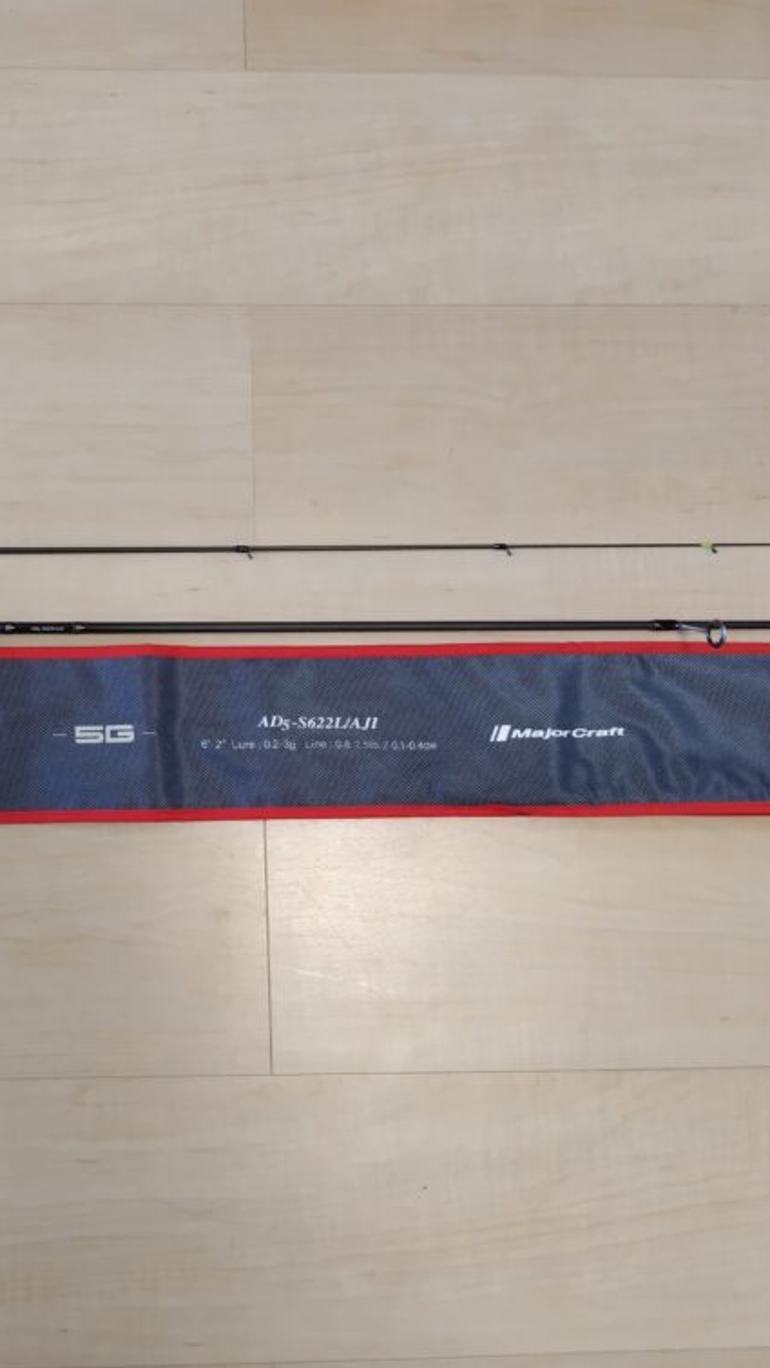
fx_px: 1233
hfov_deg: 33.4
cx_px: 125
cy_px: 679
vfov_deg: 58.0
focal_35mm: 34
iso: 556
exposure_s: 1/60
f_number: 1.9
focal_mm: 5.5
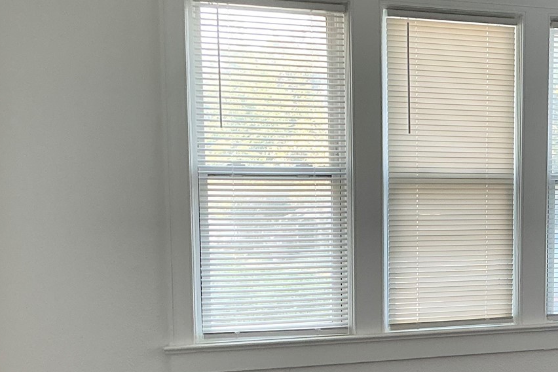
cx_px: 525
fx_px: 1054
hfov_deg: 28.3
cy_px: 293
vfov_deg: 19.8
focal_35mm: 68
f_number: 1.8
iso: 64
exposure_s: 1/120
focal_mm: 3
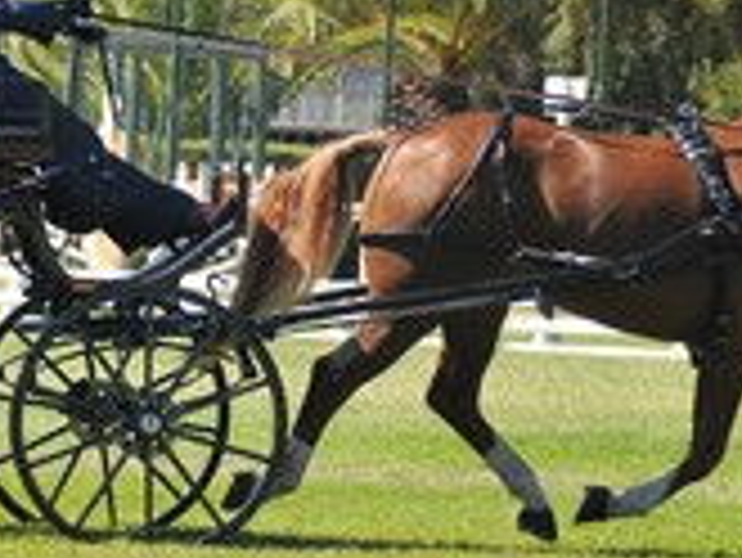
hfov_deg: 5.3
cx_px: 306
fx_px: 8008
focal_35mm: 373
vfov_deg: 4.0
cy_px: 43
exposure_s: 1/640
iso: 250
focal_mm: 95
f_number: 5
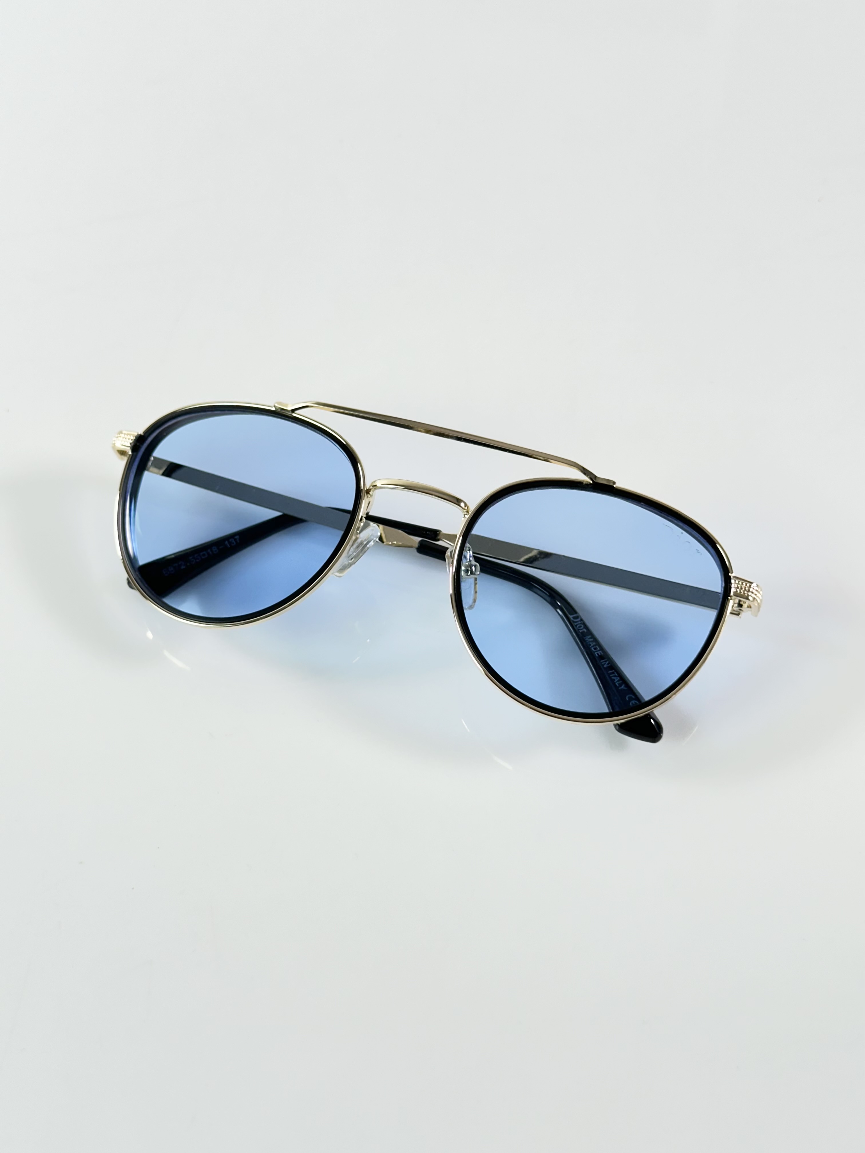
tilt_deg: -56.6
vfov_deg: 39.7
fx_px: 1599
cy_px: 576
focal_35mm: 48
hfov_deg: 30.3
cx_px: 432
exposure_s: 1/100
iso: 64
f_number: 1.78
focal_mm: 6.86
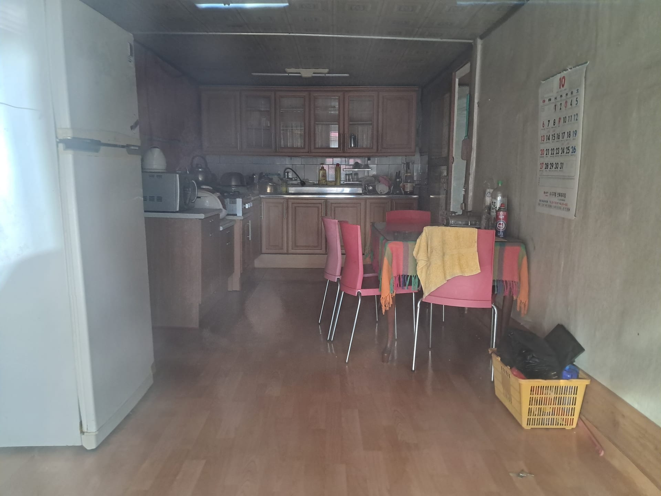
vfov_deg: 51.4
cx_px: 330
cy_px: 248
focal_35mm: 27
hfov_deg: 65.3
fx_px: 516
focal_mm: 4
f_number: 1.8
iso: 640
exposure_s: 1/50
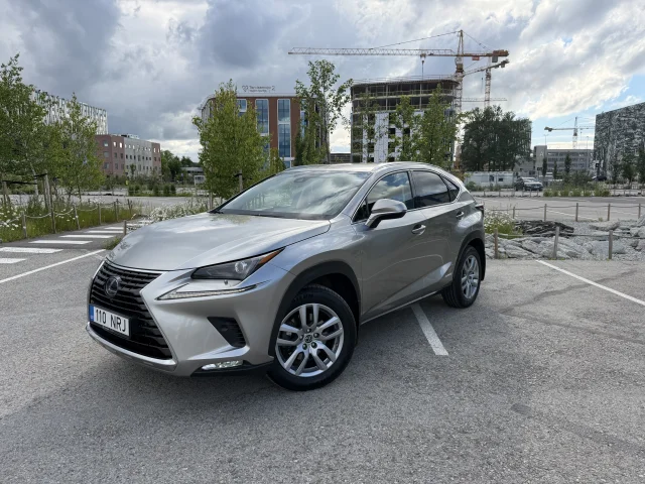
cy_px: 242
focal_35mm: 24
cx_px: 322
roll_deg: -0.3
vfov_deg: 56.8
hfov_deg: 71.6
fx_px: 447
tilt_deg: -7.2
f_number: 1.78
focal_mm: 6.76
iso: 100
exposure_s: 1/2525
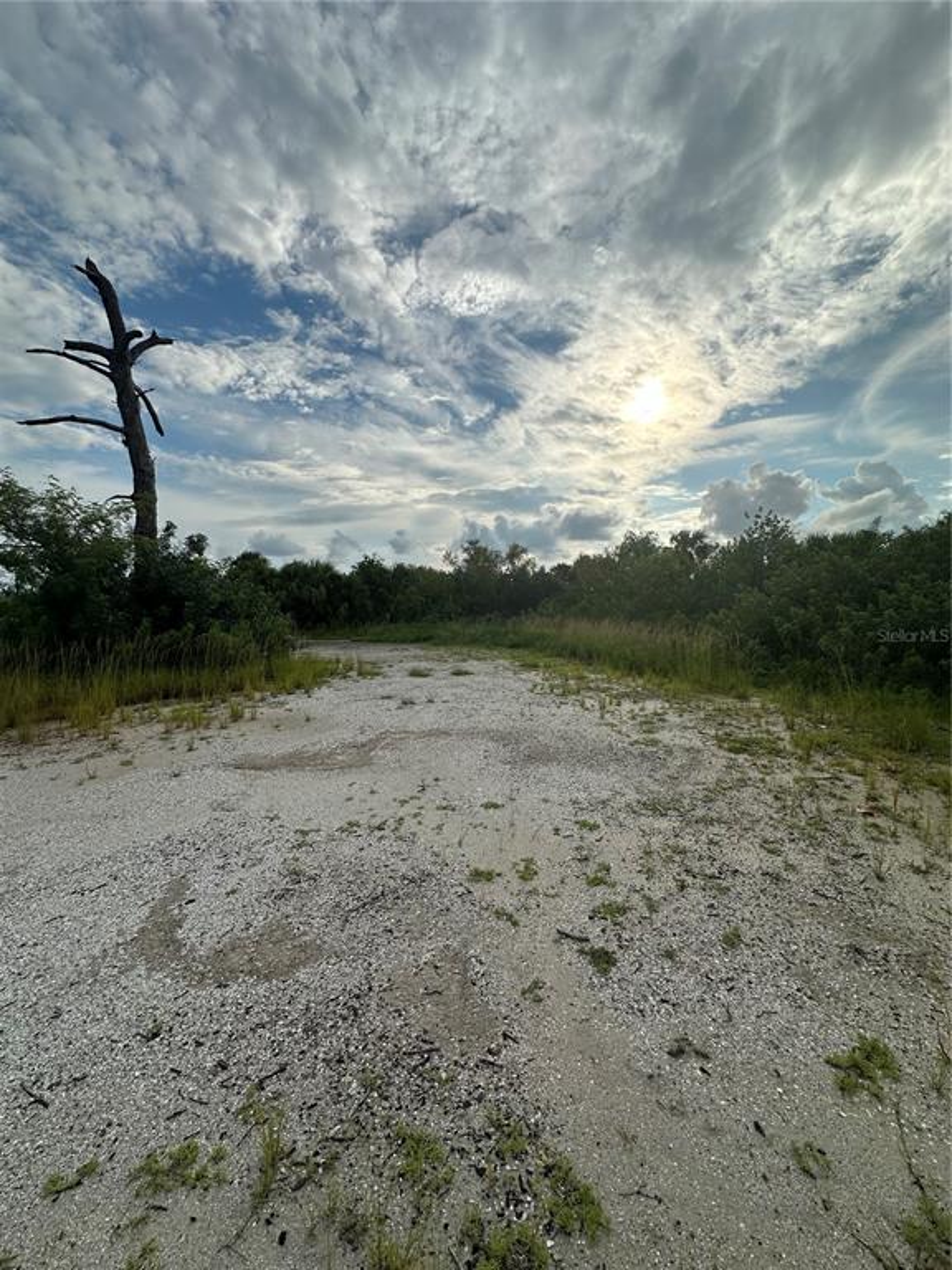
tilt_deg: -2.5
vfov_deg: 102.1
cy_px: 635
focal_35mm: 14
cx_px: 476
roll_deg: -1.0
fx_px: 513
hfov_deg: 85.7
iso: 50
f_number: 2.2
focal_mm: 2.22
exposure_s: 1/4464
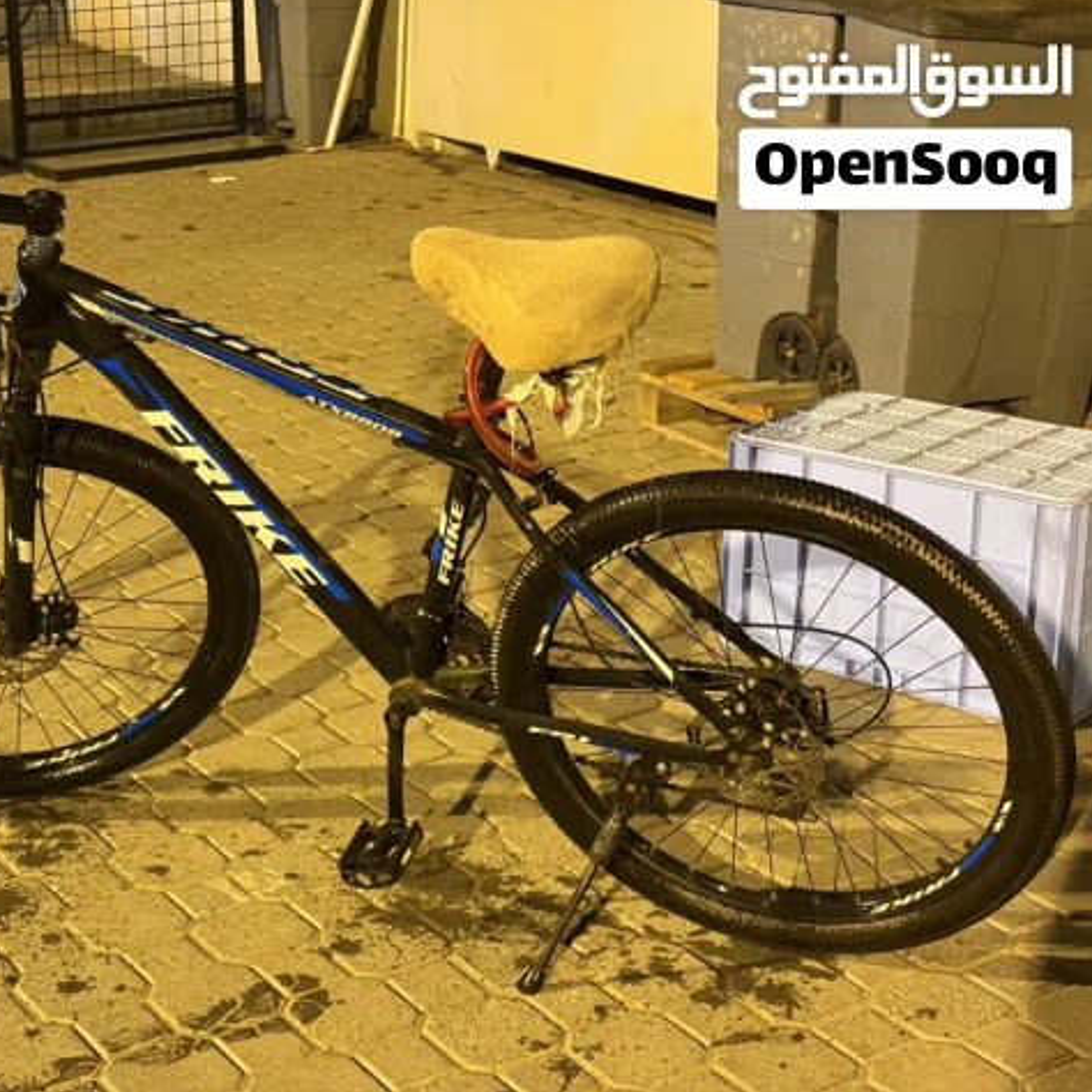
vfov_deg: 27.7
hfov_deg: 27.6
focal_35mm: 62
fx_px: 2213
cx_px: 392
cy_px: 541
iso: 250
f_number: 1.6
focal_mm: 5.96
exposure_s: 1/25
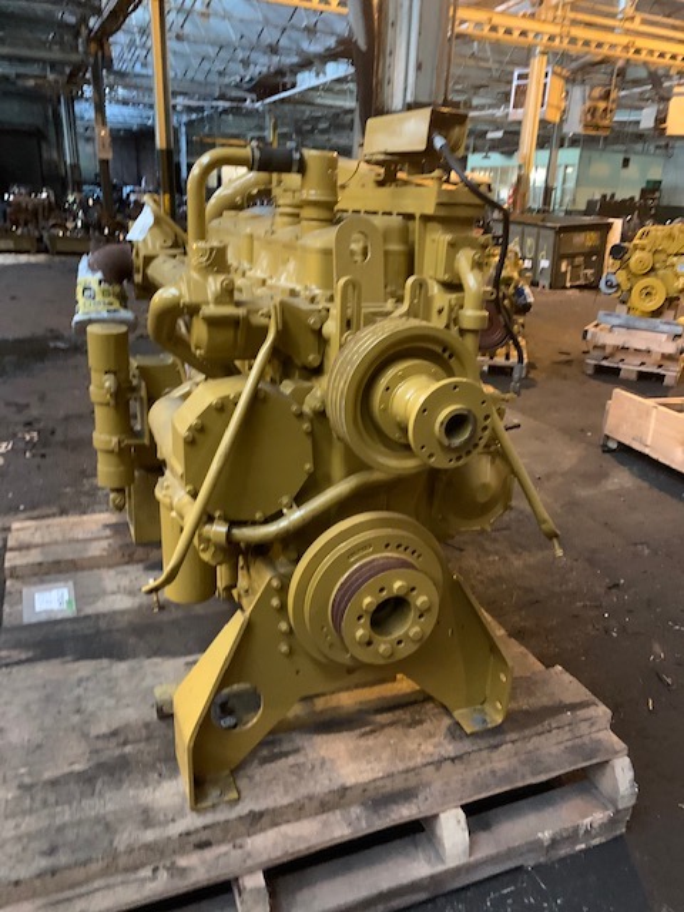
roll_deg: -1.8
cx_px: 342
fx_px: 685
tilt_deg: -19.0
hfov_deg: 53.1
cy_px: 456
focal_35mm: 26
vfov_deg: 67.3
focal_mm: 4.25
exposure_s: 1/24
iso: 800
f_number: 1.8
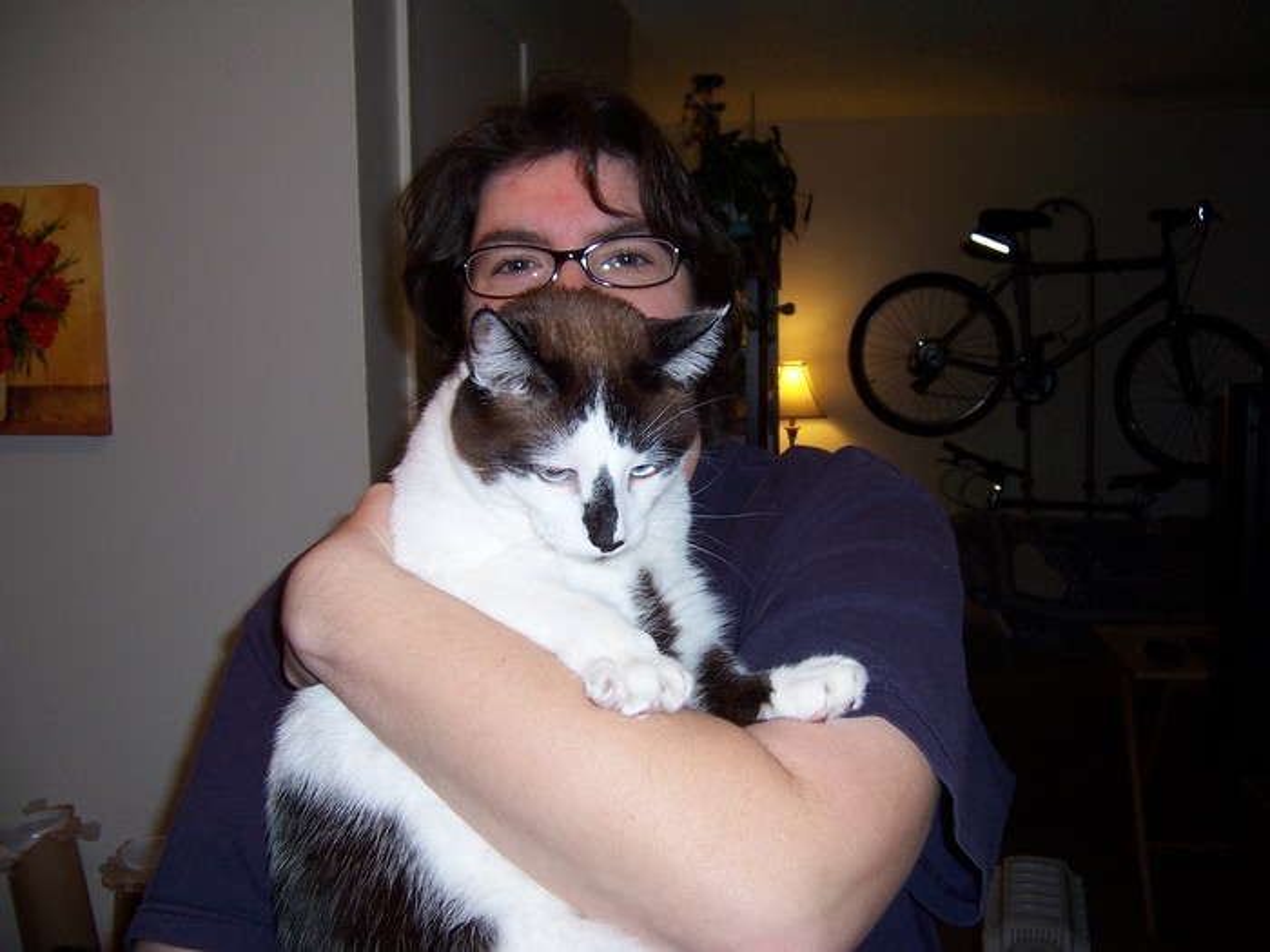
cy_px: 476
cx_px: 635
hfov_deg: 55.4
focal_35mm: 33
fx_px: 1211
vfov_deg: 42.9
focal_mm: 5.5
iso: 80
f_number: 2.8
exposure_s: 1/60
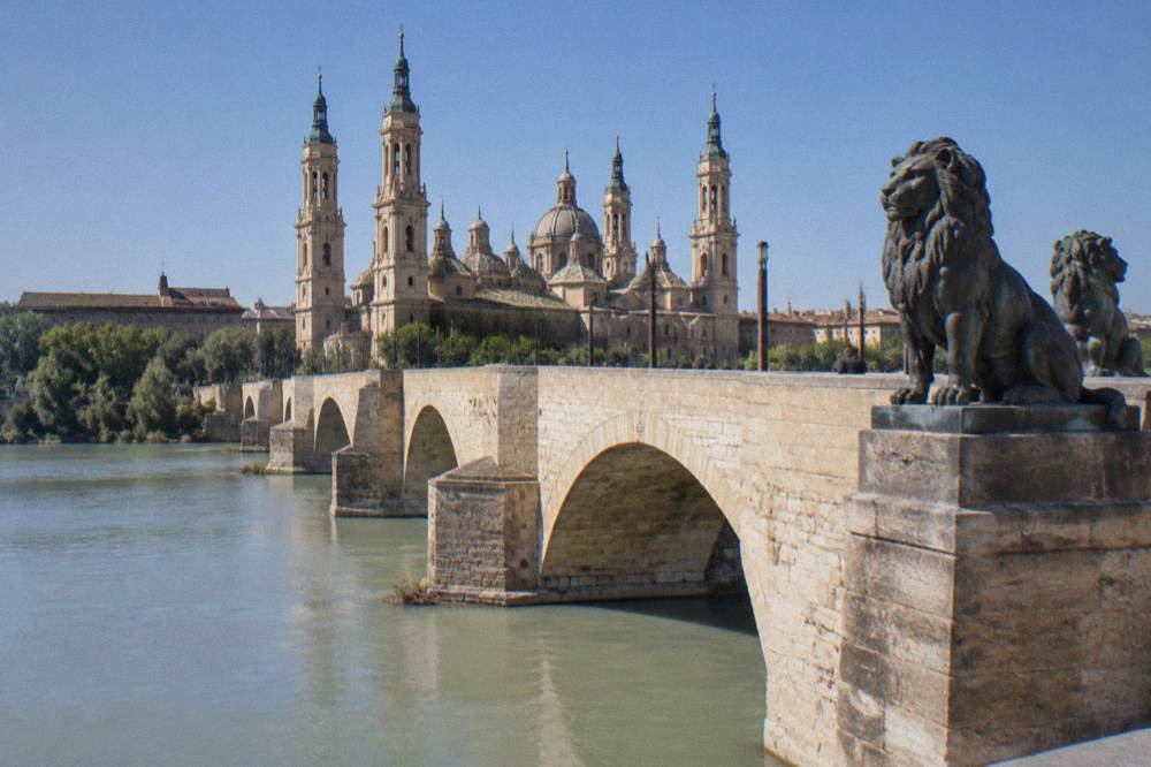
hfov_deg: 54.5
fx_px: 1119
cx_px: 576
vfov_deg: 37.8
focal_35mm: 35
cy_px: 384
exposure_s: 1/40
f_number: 8
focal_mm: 35
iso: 1250
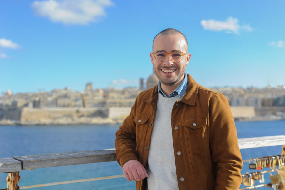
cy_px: 95
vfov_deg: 26.9
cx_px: 142
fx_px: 396
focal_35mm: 50
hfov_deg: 39.6
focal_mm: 50
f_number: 4
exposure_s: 1/8000
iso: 1000
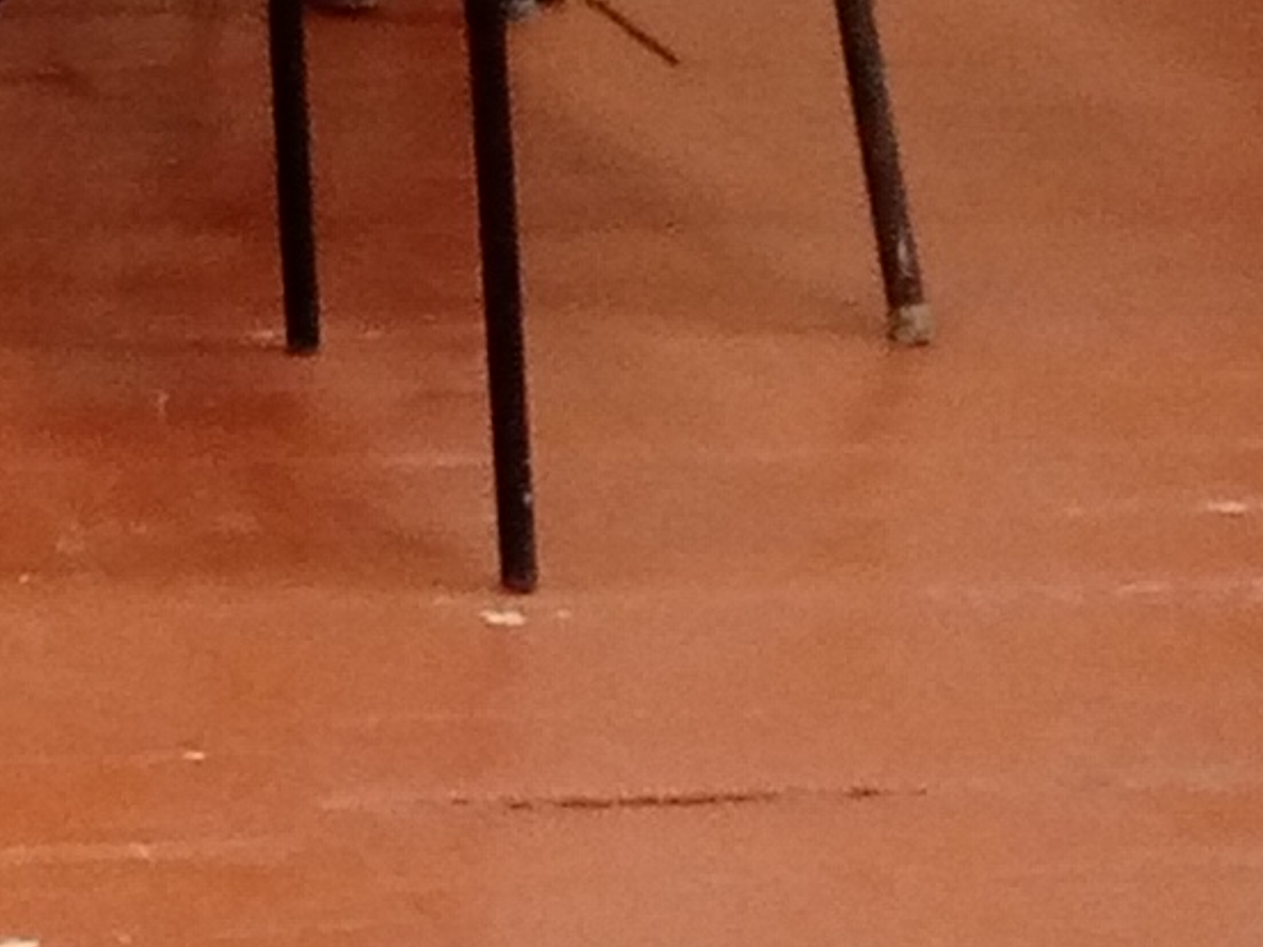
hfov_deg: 9.6
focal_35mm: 196
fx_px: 7151
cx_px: -1059
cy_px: -691
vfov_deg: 7.4
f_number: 1.8
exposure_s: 1/33.3
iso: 332
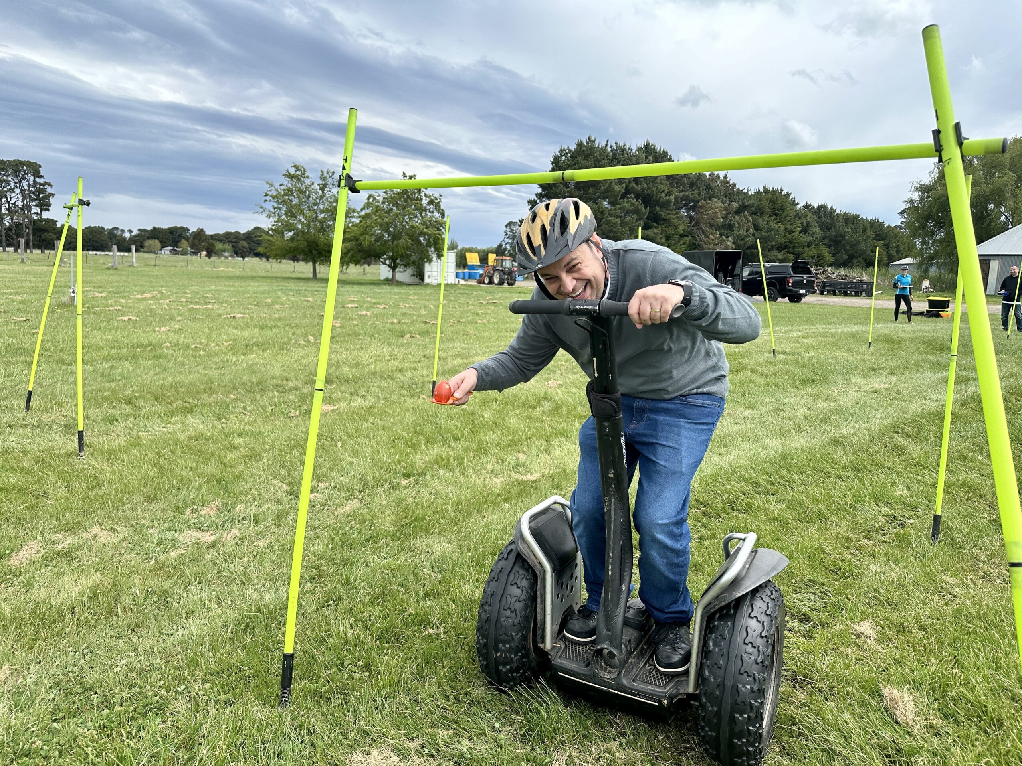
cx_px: 511
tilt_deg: -7.4
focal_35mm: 24
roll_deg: -1.3
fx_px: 709
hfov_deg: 71.6
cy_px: 383
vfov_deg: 56.8
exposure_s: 1/3356
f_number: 1.78
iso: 80
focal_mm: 6.86
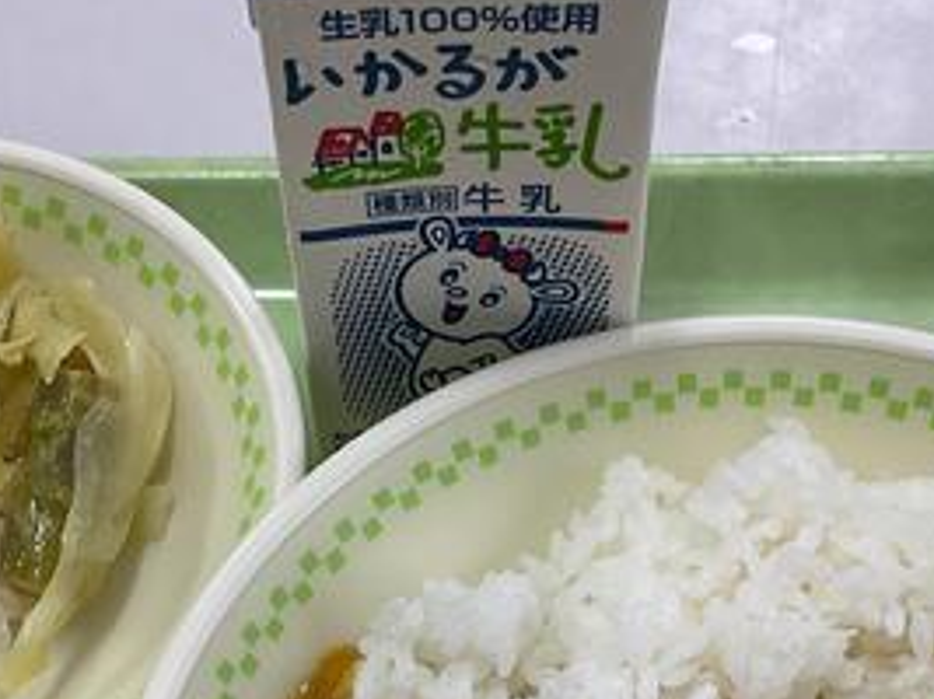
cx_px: 584
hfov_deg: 25.6
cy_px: 844
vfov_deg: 18.3
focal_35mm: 76
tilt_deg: -67.1
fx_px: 2050
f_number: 1.8
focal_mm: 3
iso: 40
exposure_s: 1/60
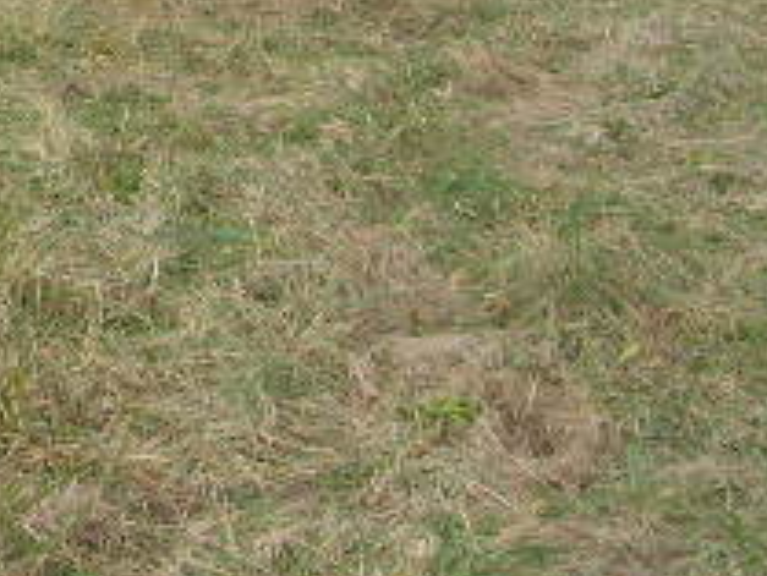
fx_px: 2306
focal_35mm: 104
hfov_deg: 17.8
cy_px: -220
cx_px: -195
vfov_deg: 13.6
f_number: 4.9
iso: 50
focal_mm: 5.7
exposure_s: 1/89.5
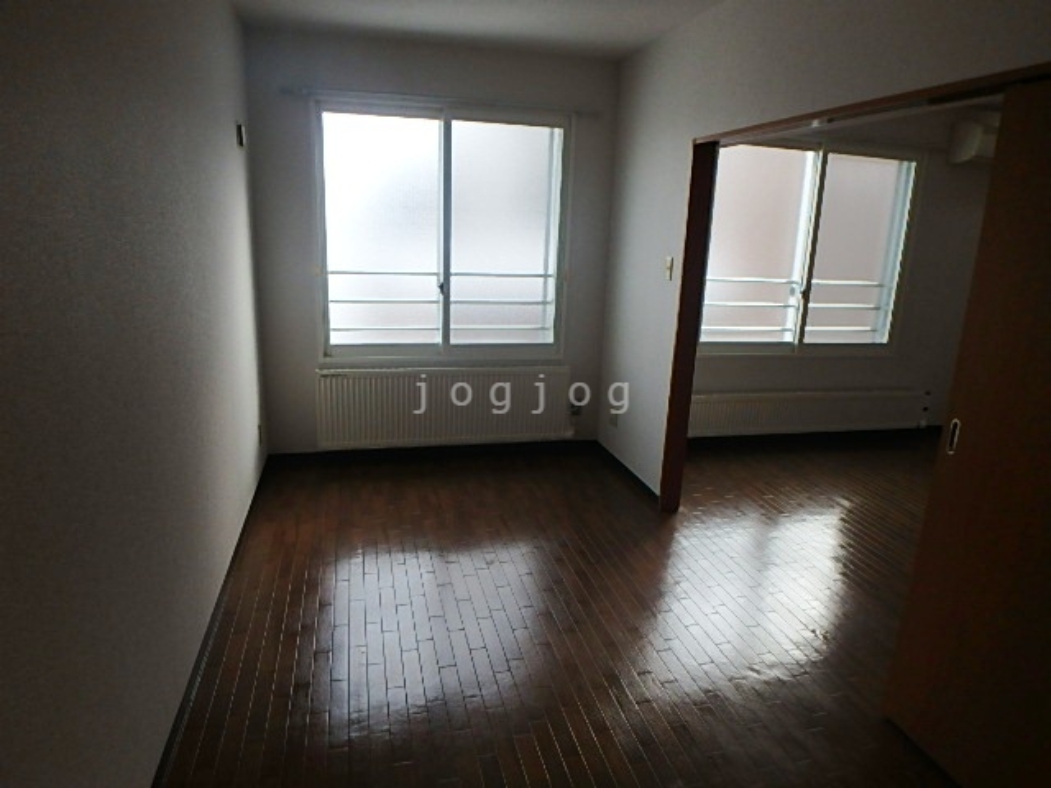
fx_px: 638
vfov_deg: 63.4
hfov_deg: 79.0
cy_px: 394
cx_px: 526
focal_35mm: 21
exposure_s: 1/250
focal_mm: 3.7
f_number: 3.5
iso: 125
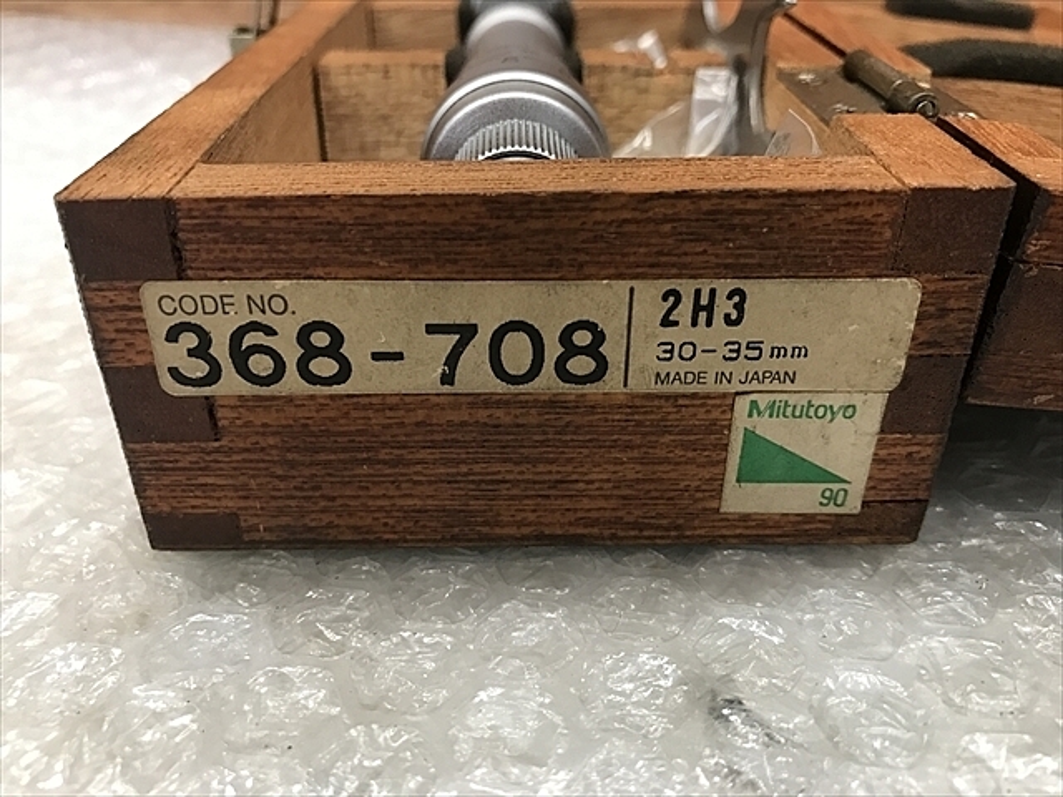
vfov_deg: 49.7
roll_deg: -0.6
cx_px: 532
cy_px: 398
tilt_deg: -31.5
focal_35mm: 28
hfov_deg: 63.4
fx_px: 860
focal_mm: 3.99
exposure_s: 1/17
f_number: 1.8
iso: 40
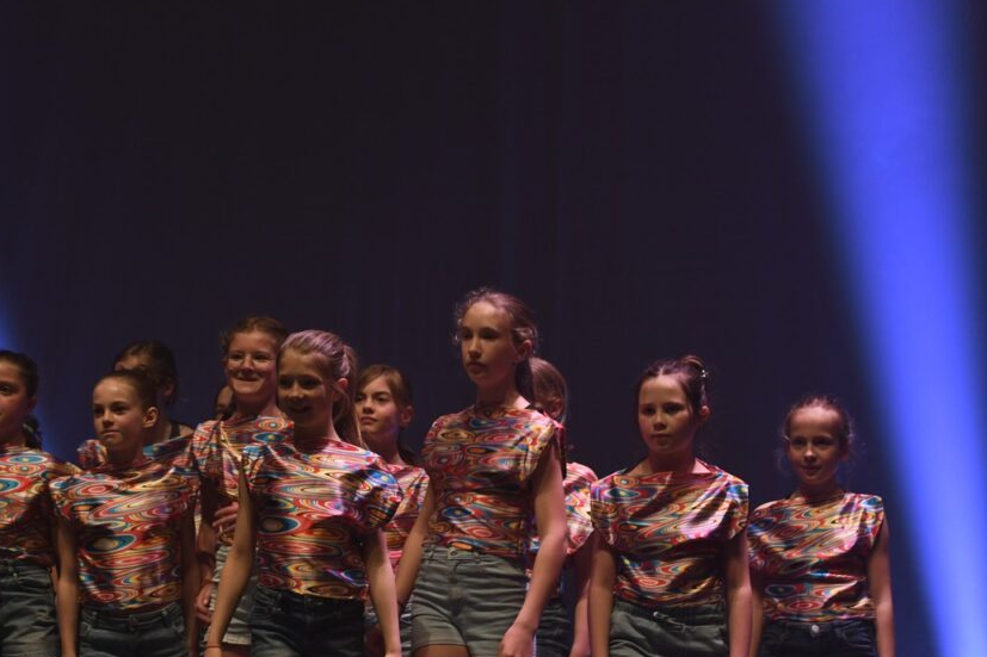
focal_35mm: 130
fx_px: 3563
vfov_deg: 10.5
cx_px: 409
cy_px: 401
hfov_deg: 15.8
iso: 1000
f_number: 2.8
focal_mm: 70
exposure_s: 1/100
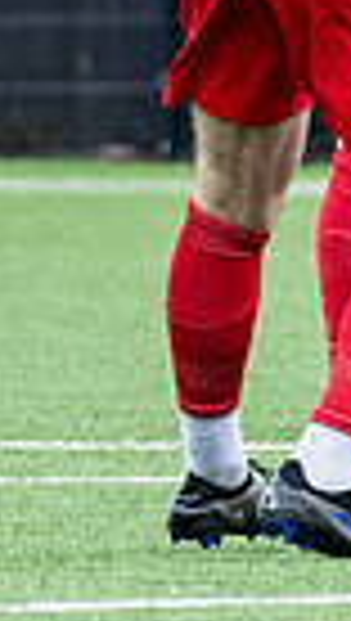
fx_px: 38560
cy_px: -345
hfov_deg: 0.5
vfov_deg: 0.9
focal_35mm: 2339
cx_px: 1525
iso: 500
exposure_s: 1/1600
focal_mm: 200
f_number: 4
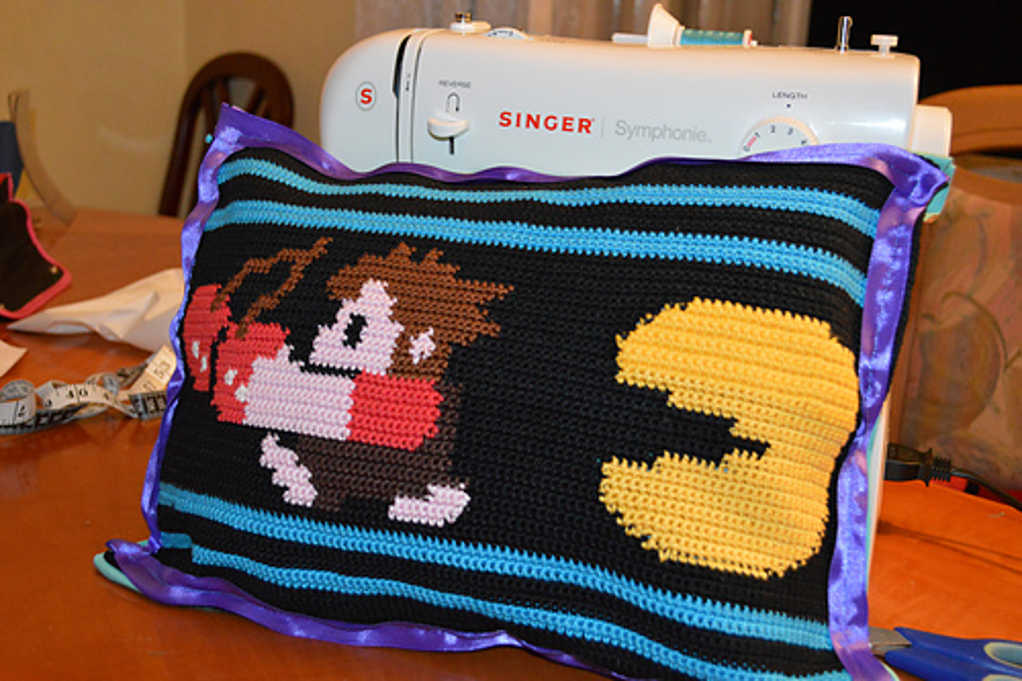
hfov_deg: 46.4
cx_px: 511
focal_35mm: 42
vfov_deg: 31.9
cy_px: 340
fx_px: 1192
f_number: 4.5
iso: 3200
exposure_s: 1/60
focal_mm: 28
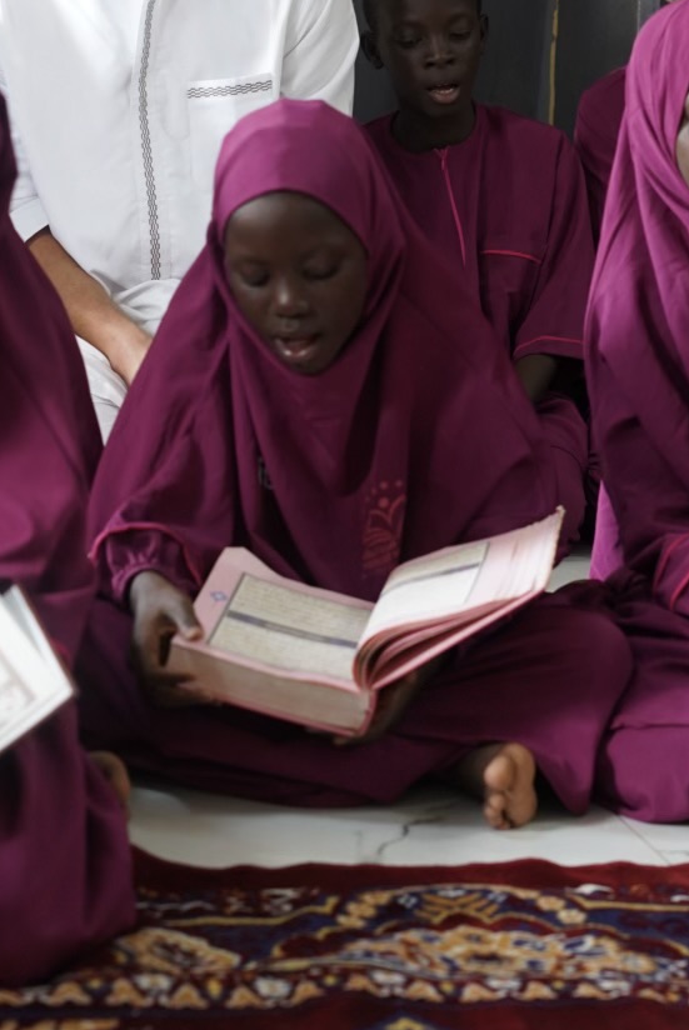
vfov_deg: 20.6
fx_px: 2807
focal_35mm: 98
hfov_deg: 14.0
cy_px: 260
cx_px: 225
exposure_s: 1/100
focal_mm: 50
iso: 1600
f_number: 3.5
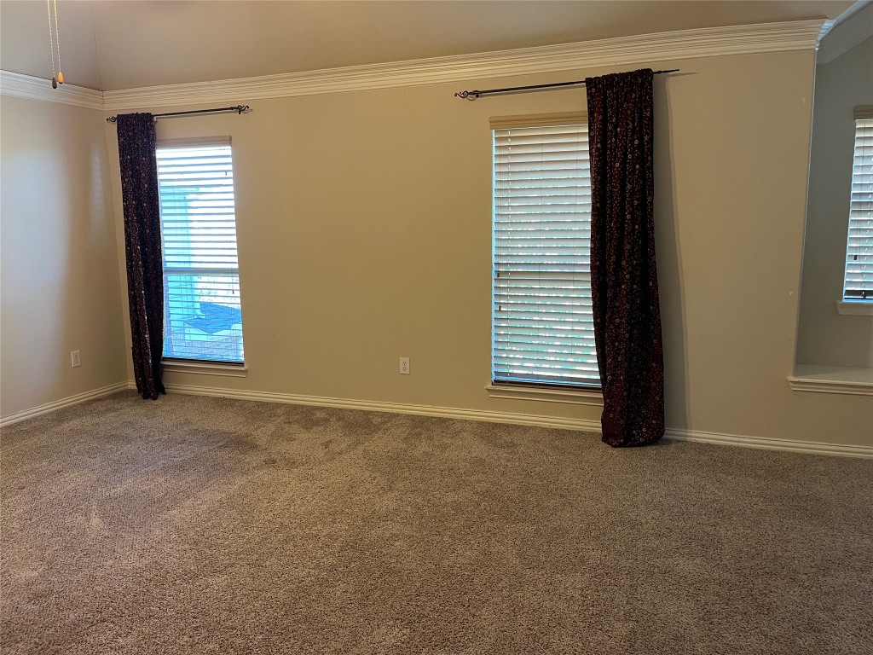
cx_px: 436
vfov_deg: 53.1
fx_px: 656
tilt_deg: -8.4
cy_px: 328
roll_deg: +0.8
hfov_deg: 67.3
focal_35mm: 26
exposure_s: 1/60
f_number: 1.6
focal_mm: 5.1
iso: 100
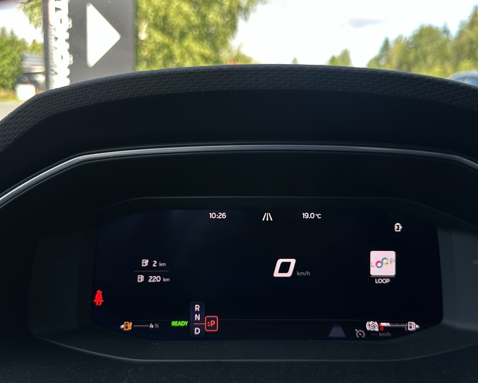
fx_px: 481
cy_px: 212
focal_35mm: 34
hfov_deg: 52.7
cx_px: 268
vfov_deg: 43.3
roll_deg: -2.6
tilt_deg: -12.0
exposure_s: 1/224
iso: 64
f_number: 1.78
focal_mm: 6.86
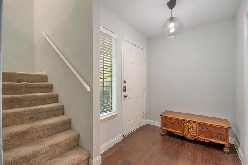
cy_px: 82
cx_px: 124
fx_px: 103
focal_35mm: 15
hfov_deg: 100.4
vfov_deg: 77.3
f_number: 8
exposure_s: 1/3
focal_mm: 10
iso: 100
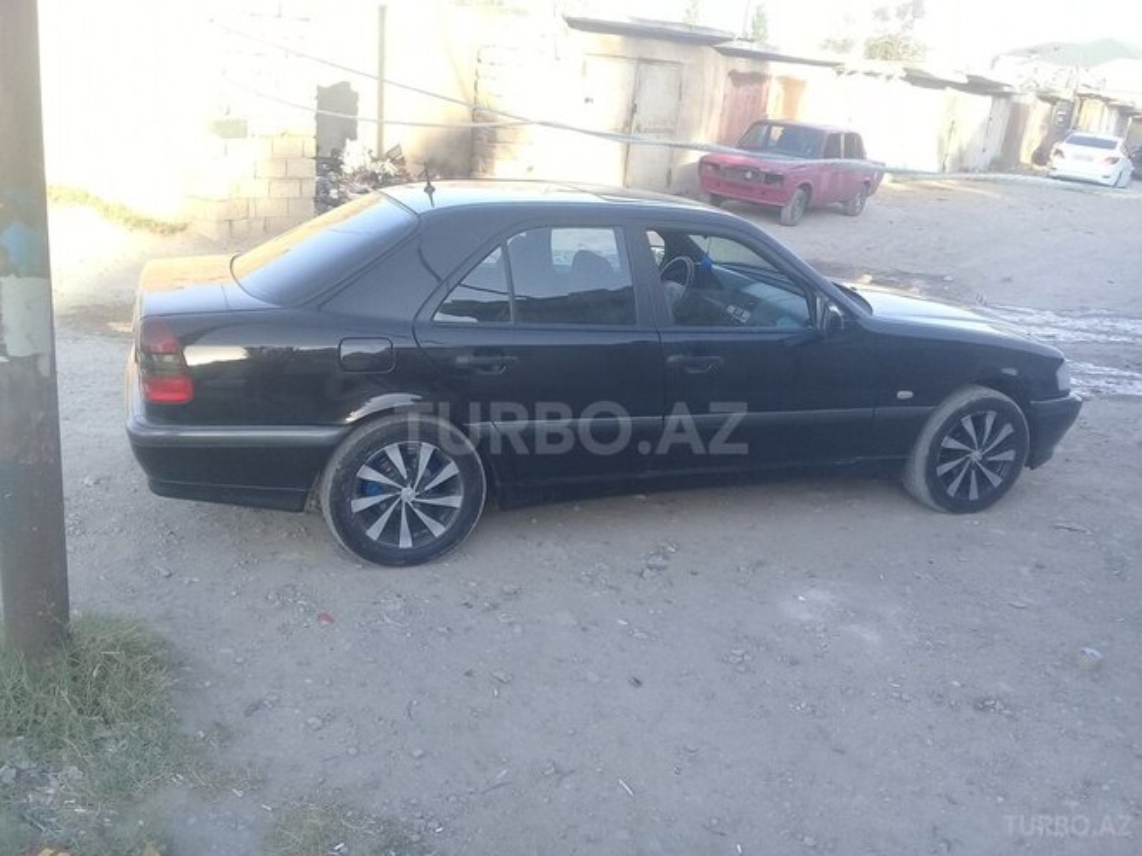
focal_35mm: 31
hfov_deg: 58.4
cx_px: 571
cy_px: 428
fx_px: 1023
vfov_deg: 45.4
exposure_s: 1/150
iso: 50
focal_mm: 3.3
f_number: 2.2
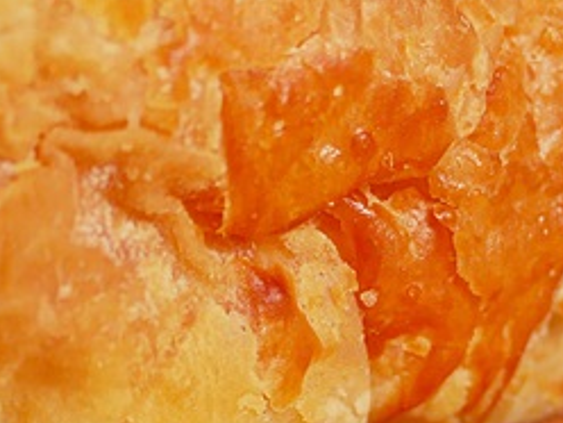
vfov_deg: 12.9
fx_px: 1838
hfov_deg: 17.3
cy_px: 429
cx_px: 463
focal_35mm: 113
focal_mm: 14
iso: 200
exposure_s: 1/250
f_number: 2.5
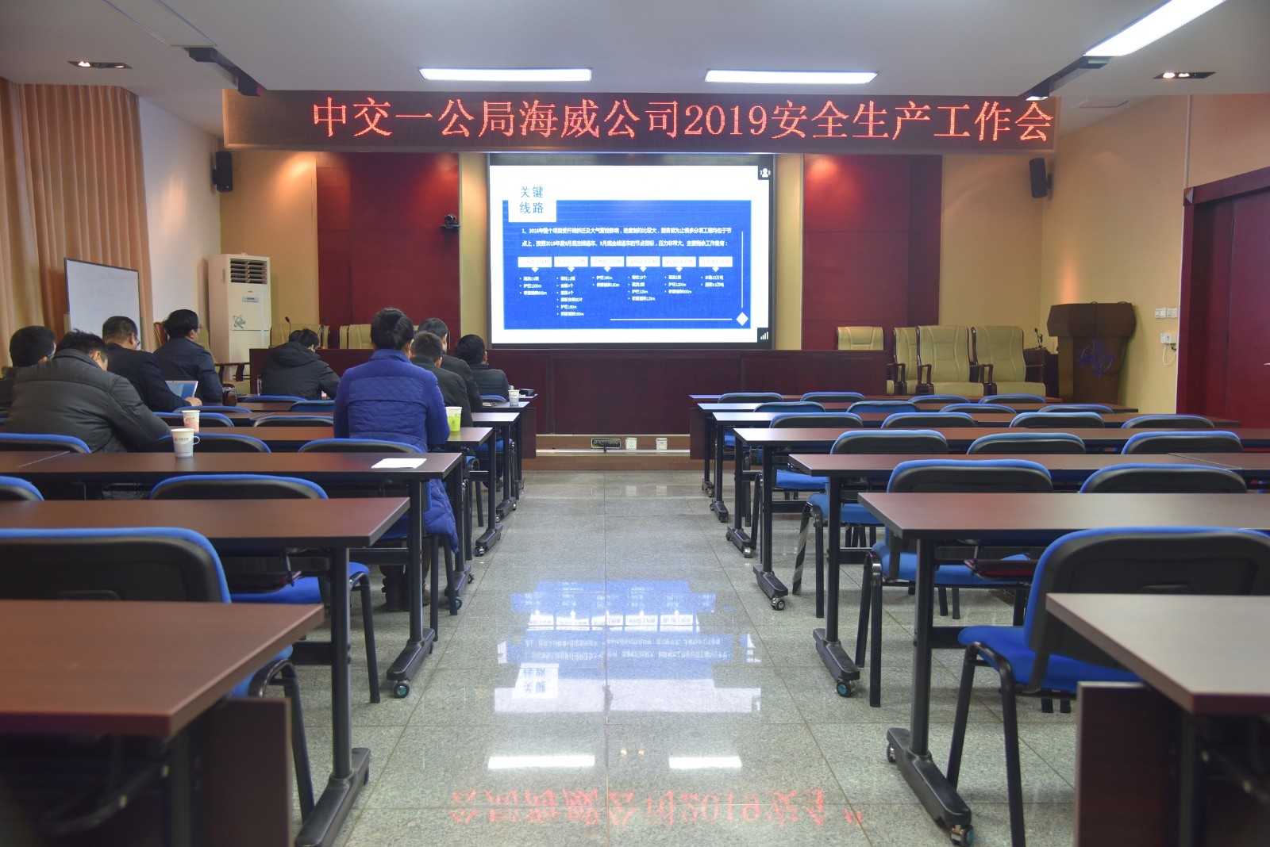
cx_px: 635
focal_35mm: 32
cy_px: 424
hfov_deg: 58.7
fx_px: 1129
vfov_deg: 41.1
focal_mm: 32
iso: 1000
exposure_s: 1/60
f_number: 4
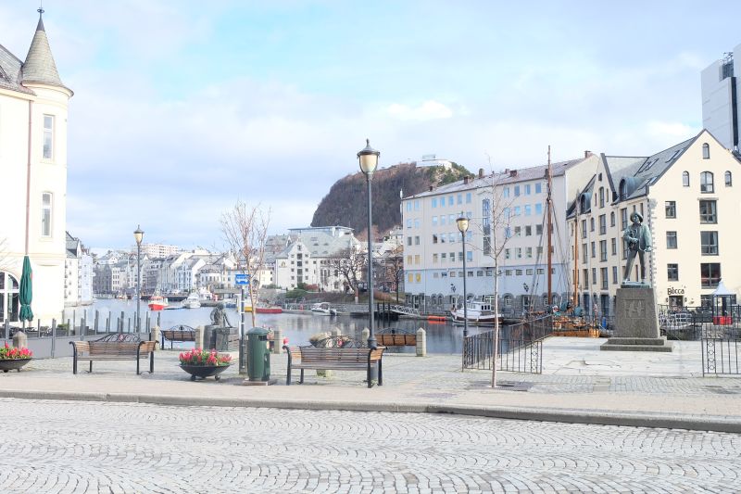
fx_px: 720
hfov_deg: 54.4
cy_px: 247
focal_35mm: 35
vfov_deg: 37.8
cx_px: 370
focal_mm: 23.2
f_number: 8
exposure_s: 1/150
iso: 400
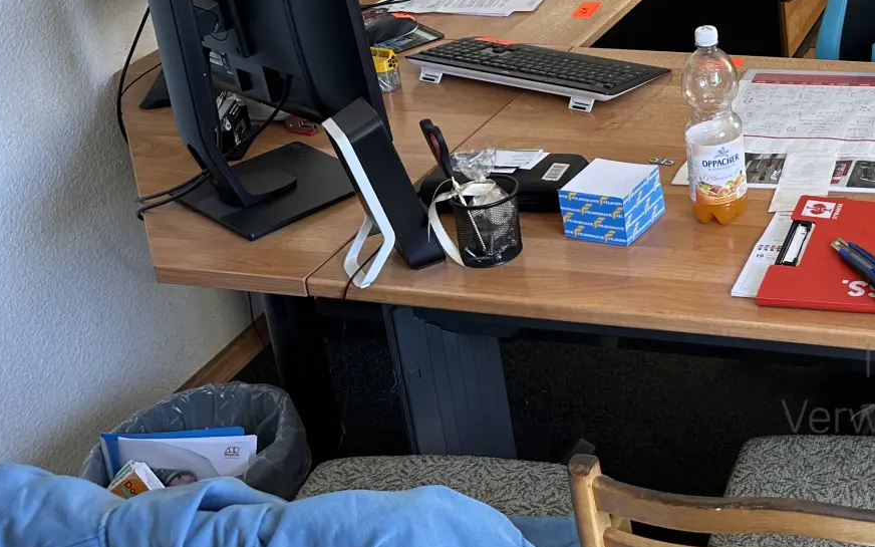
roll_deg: +3.1
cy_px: -88
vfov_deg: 21.7
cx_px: 924
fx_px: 1335
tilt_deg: -20.5
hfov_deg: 32.6
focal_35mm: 56
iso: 64
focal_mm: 6.86
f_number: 1.78
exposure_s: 1/121
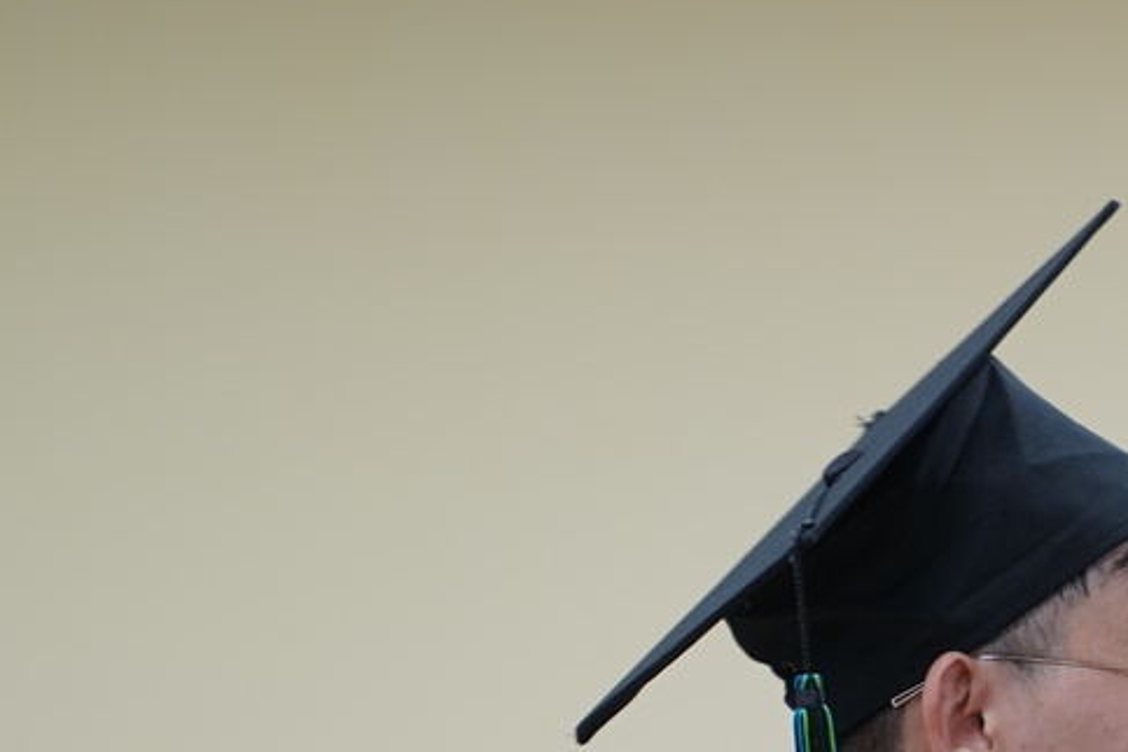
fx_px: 7269
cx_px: 1586
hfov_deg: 8.7
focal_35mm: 232
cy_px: 767
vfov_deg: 5.9
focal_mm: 70
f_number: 2.8
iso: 250
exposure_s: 1/80
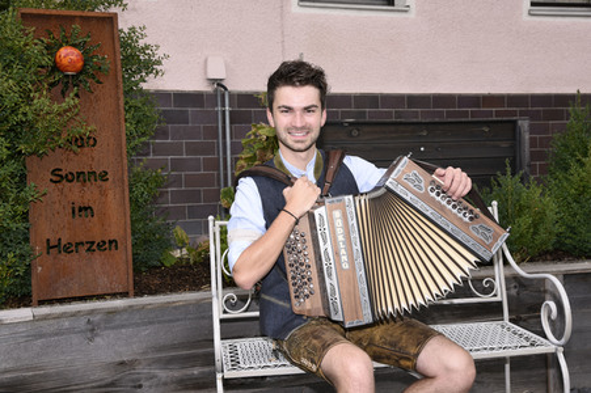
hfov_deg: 41.1
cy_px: 196
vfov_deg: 28.0
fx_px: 787
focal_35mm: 48
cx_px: 296
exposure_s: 1/160
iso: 250
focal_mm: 48
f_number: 8
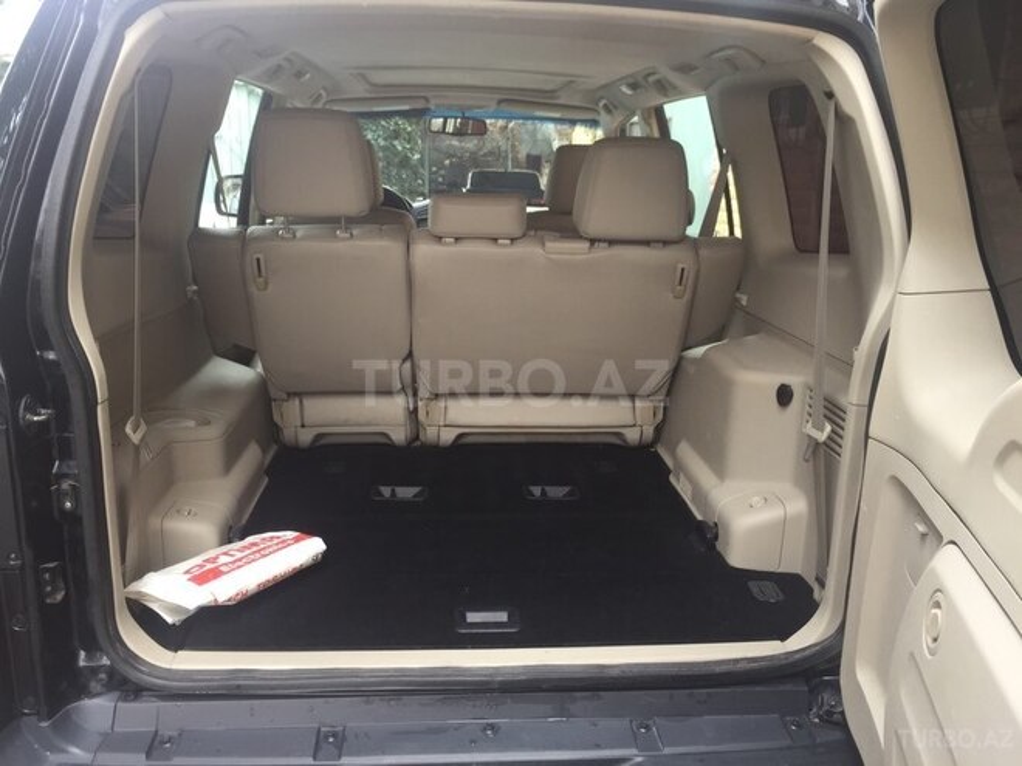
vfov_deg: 48.2
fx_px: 856
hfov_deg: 61.7
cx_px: 511
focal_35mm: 29
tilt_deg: -11.9
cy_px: 383
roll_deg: -2.0
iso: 40
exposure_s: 1/50
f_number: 2.2
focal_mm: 4.15
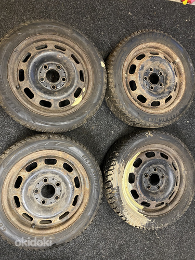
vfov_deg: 67.3
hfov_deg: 53.1
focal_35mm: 26
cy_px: 130
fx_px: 195
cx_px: 98
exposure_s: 1/25
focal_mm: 4.25
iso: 500
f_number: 1.8
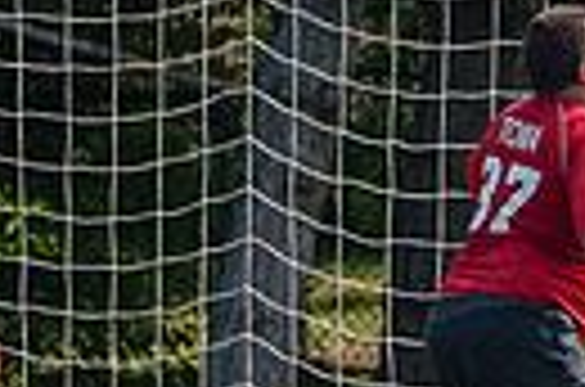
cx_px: 1270
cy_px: 370
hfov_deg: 1.1
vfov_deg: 0.7
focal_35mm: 1858
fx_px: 30119
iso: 400
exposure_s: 1/5000
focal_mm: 200
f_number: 2.8
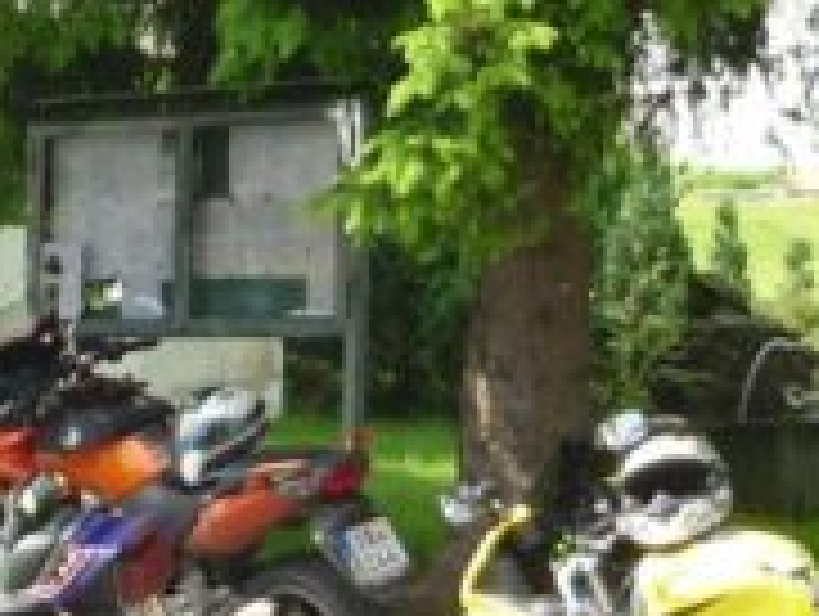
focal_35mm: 139
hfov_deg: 14.1
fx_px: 3293
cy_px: 139
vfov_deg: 10.7
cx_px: 122
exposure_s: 1/320
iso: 80
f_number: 2.8
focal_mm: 5.5
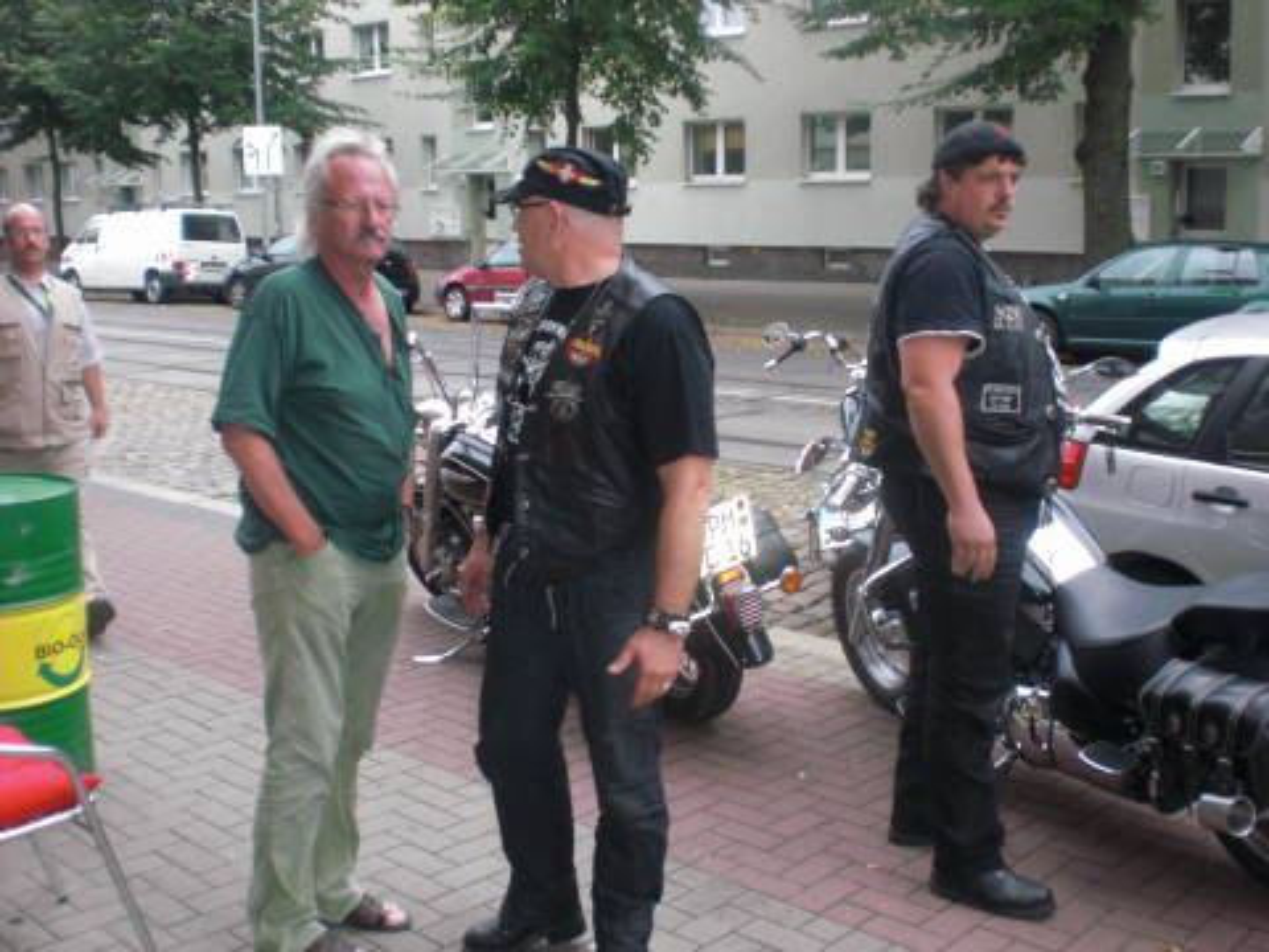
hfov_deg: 49.0
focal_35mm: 38
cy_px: 476
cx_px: 634
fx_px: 1393
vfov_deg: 37.7
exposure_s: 1/60
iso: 200
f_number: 3.1
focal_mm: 6.3
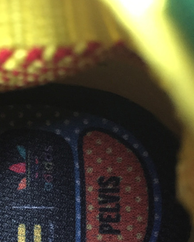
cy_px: 190
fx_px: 445
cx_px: 11
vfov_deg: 29.8
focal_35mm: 62
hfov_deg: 23.8
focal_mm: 4.15
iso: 500
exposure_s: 1/17
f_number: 2.2
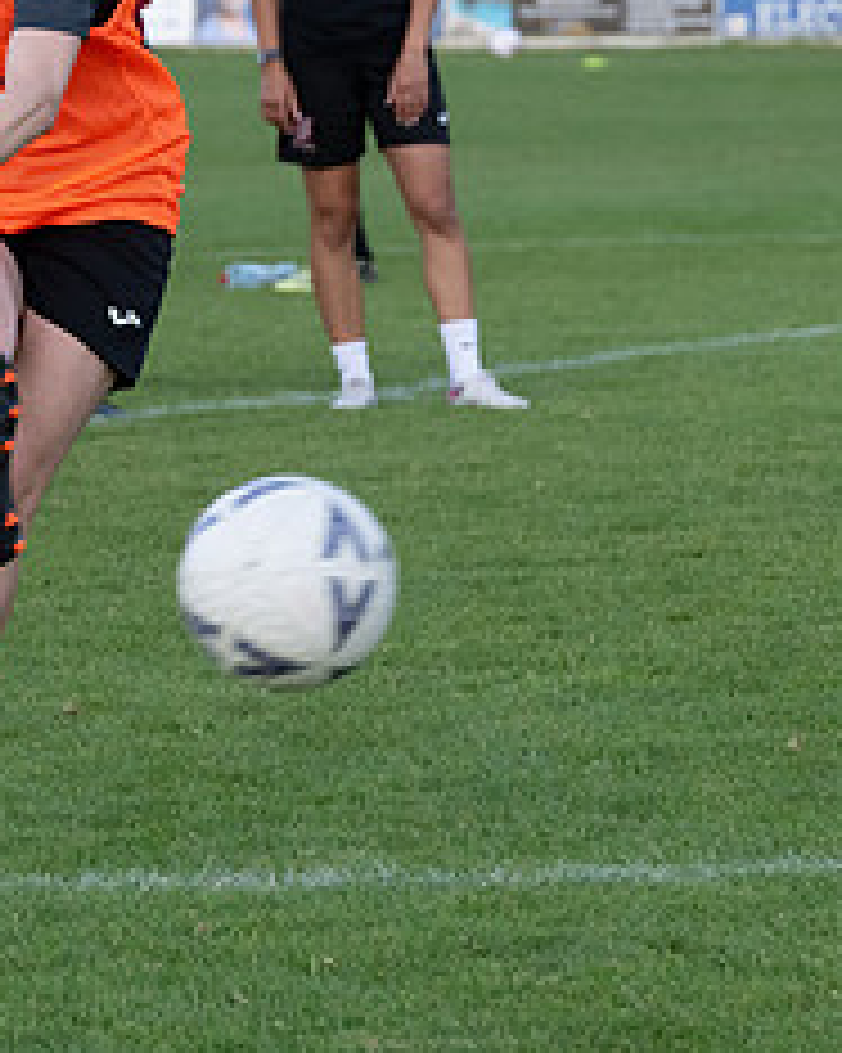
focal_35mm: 244
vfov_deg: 7.9
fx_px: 7606
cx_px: 207
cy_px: 432
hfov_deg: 6.3
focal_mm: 70
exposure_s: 1/640
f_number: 3.2
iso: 1000
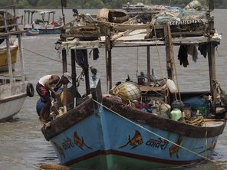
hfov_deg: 5.9
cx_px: 148
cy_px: 61
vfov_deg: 4.4
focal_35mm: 338
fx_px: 2216
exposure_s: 1/500
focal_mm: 100
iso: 200
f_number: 9
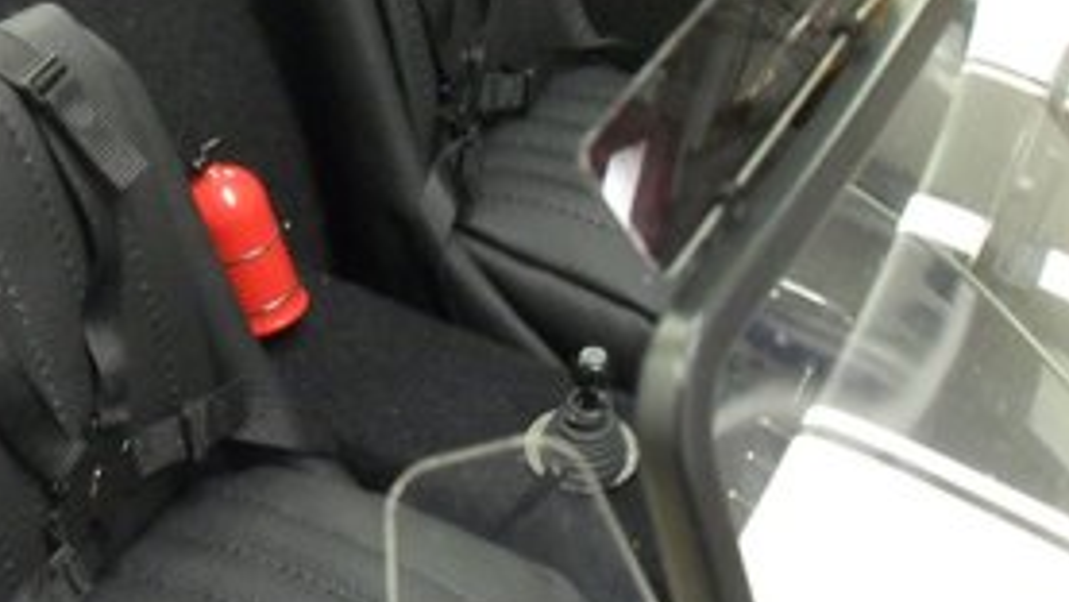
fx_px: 1559
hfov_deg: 37.1
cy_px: 247
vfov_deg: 21.8
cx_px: 301
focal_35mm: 55
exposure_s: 1/15
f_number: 2.8
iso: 400
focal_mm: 6.2
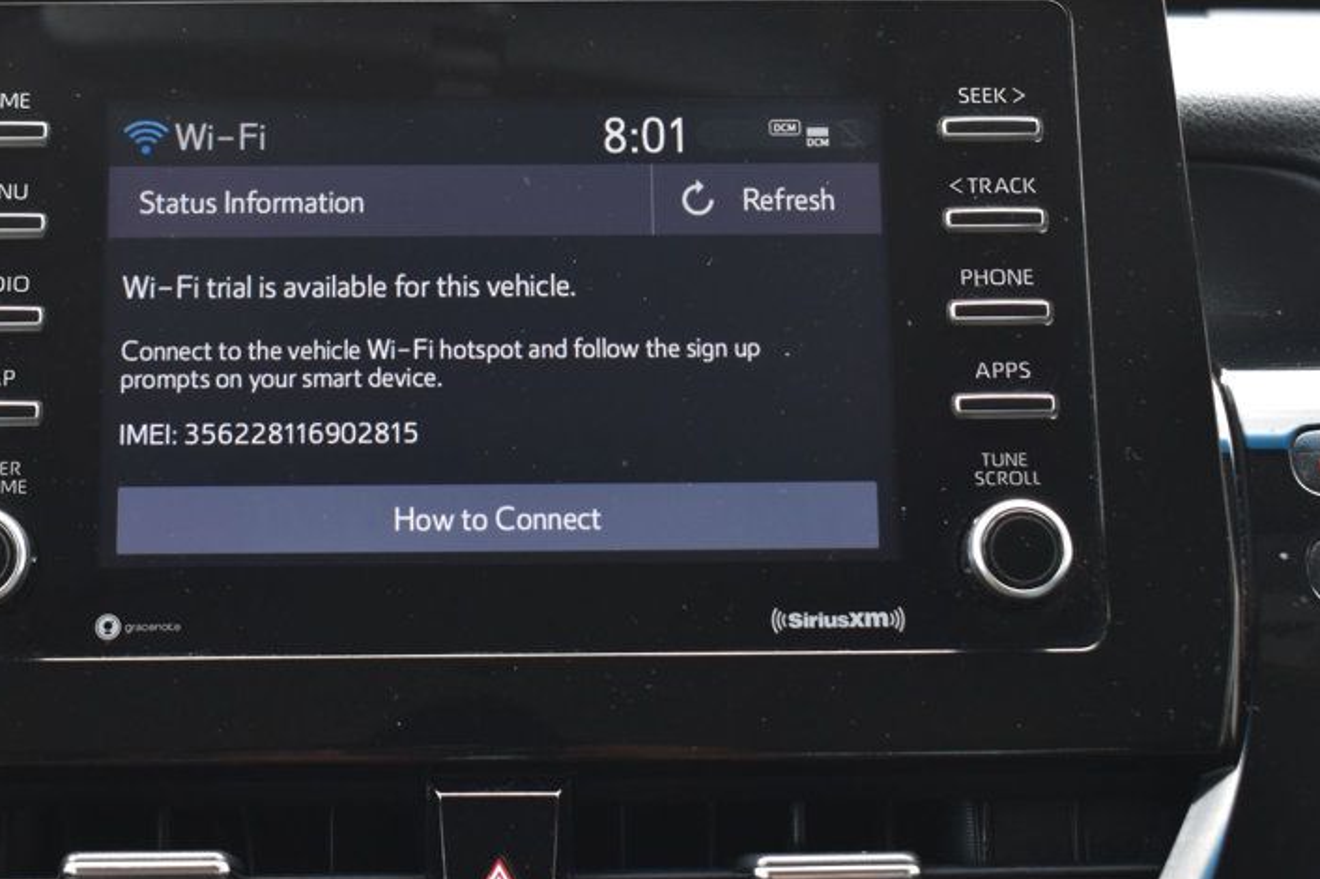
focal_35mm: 74
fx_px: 2712
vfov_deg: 18.4
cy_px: 307
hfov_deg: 27.3
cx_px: 518
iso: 400
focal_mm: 34
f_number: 8
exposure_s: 1/60
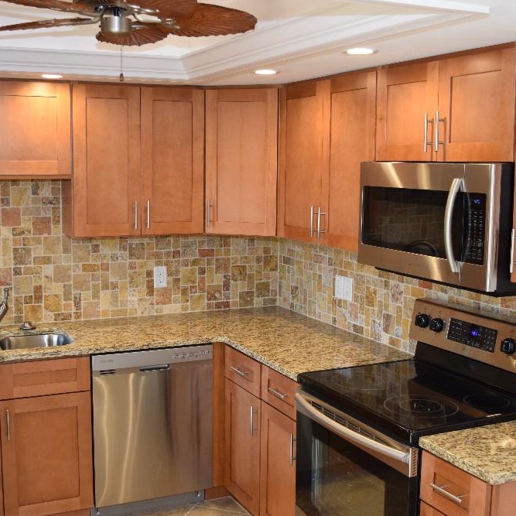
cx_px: 239
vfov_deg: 36.1
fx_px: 793
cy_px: 262
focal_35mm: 47
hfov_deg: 36.0
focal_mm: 24
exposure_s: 1/125
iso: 800
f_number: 5.6
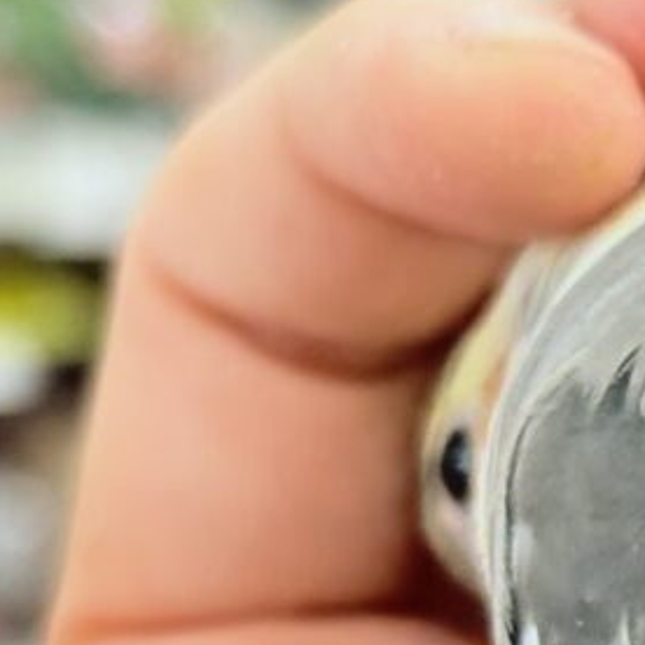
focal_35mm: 200
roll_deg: -5.0
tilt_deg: -13.3
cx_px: 1117
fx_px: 4216
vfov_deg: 8.6
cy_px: 795
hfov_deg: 8.5
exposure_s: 1/100
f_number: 1.6
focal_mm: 5.96
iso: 125
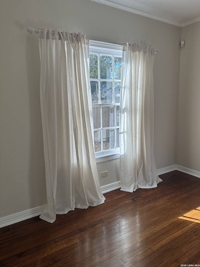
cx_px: 100
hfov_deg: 56.8
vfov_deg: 71.6
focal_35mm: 24
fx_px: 185
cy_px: 134
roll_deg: +0.1
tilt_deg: -7.9
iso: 80
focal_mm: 6.86
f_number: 1.78
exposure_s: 1/803
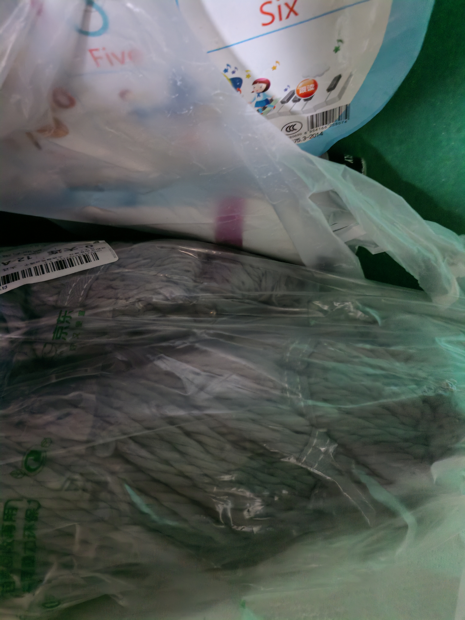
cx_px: 232
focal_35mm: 27
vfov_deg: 65.3
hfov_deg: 51.4
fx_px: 484
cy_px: 310
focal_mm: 5.52
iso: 2000
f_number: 1.95
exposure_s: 1/25
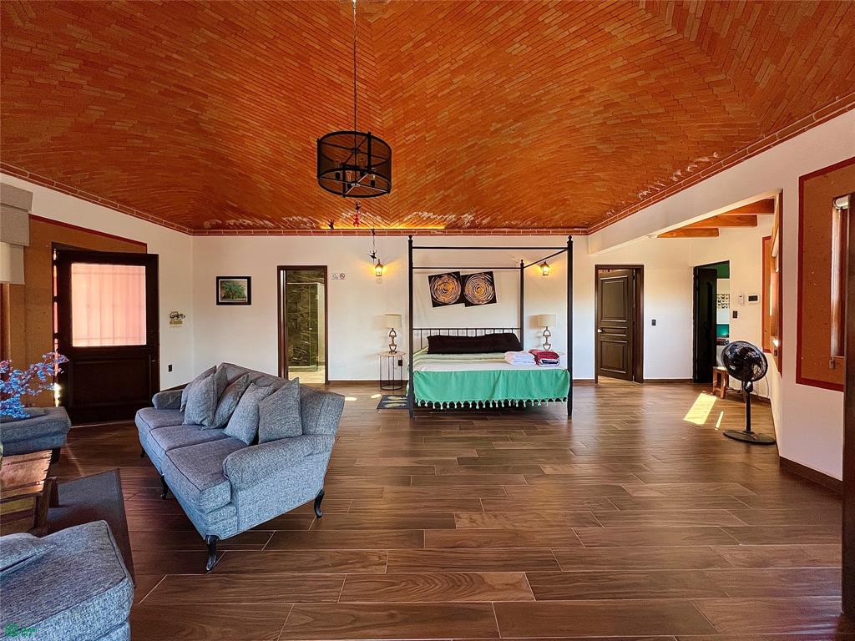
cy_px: 320
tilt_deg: -1.0
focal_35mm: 13
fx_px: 321
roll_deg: -0.1
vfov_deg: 89.9
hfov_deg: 106.2
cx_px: 428
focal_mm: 1.57
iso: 250
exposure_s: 1/120
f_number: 1.8
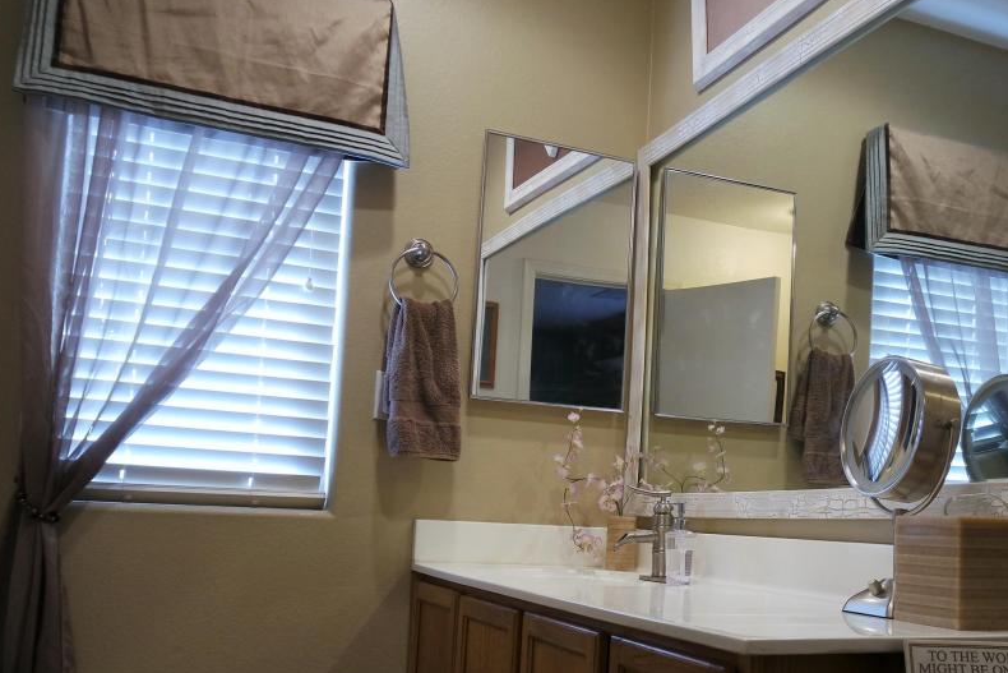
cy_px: 442
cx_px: 706
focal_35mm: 35
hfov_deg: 52.9
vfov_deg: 37.5
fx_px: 980
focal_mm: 9
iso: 400
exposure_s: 1/30
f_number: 3.5
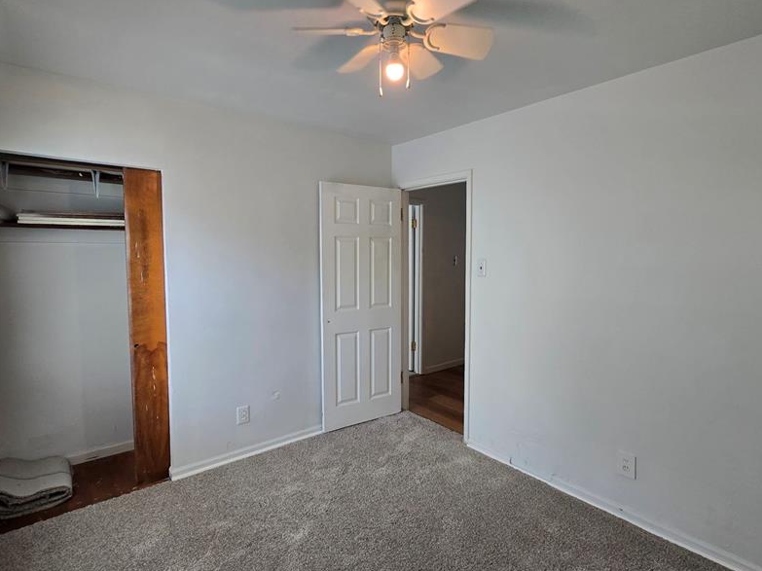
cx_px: 390
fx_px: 374
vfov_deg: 74.7
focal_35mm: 17
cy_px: 278
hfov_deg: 91.0
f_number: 2.2
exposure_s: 1/60
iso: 64
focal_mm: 2.2
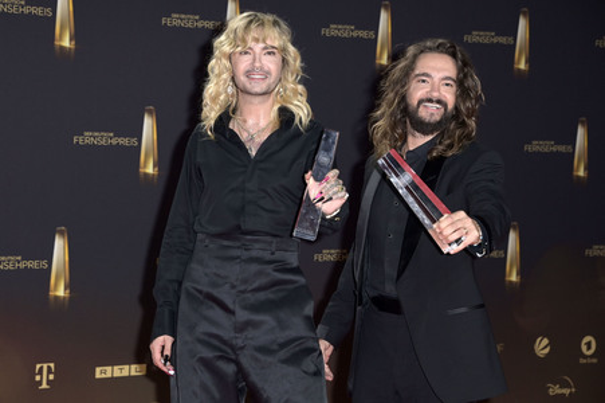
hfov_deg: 18.3
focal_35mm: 112
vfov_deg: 12.2
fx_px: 1881
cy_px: 202
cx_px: 302
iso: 1250
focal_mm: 112
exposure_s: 1/250
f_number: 7.1
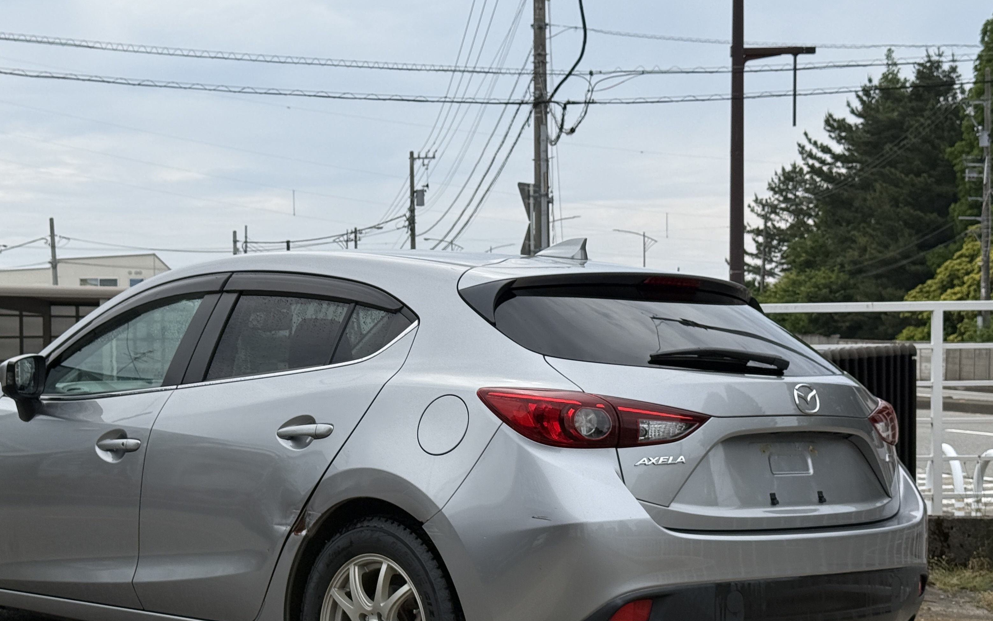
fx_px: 1786
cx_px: 383
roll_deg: +0.4
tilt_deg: -0.8
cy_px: 405
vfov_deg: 19.7
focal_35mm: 66
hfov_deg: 31.0
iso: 64
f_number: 1.78
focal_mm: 6.76
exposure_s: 1/5208
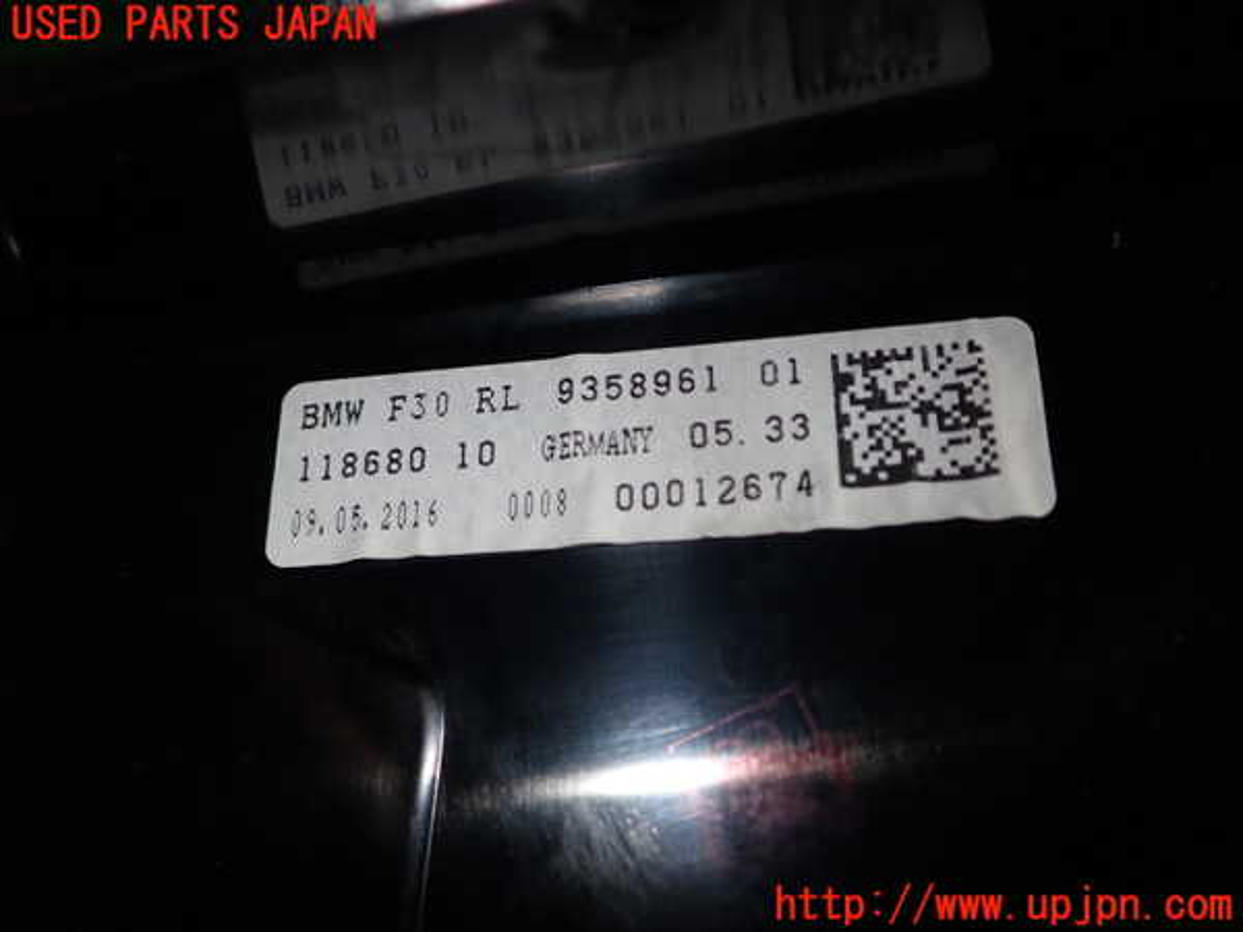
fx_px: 1149
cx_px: 622
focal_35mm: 32
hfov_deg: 56.8
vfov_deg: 44.2
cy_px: 466
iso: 200
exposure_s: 1/30
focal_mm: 5.79
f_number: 7.1
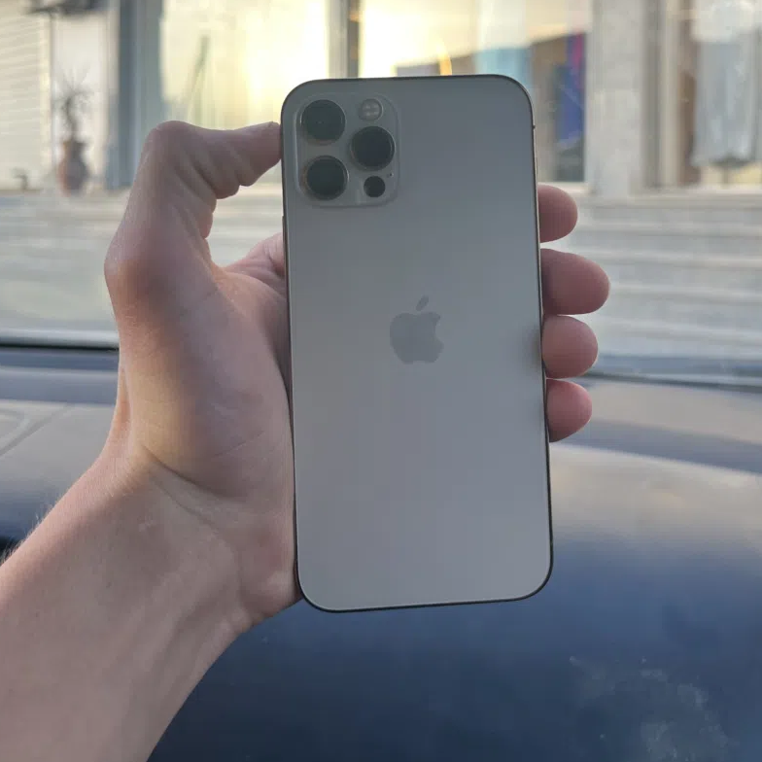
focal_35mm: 40
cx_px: 405
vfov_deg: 41.0
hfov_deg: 41.8
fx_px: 996
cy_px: 215
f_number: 1.5
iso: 50
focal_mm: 5.7
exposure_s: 1/100
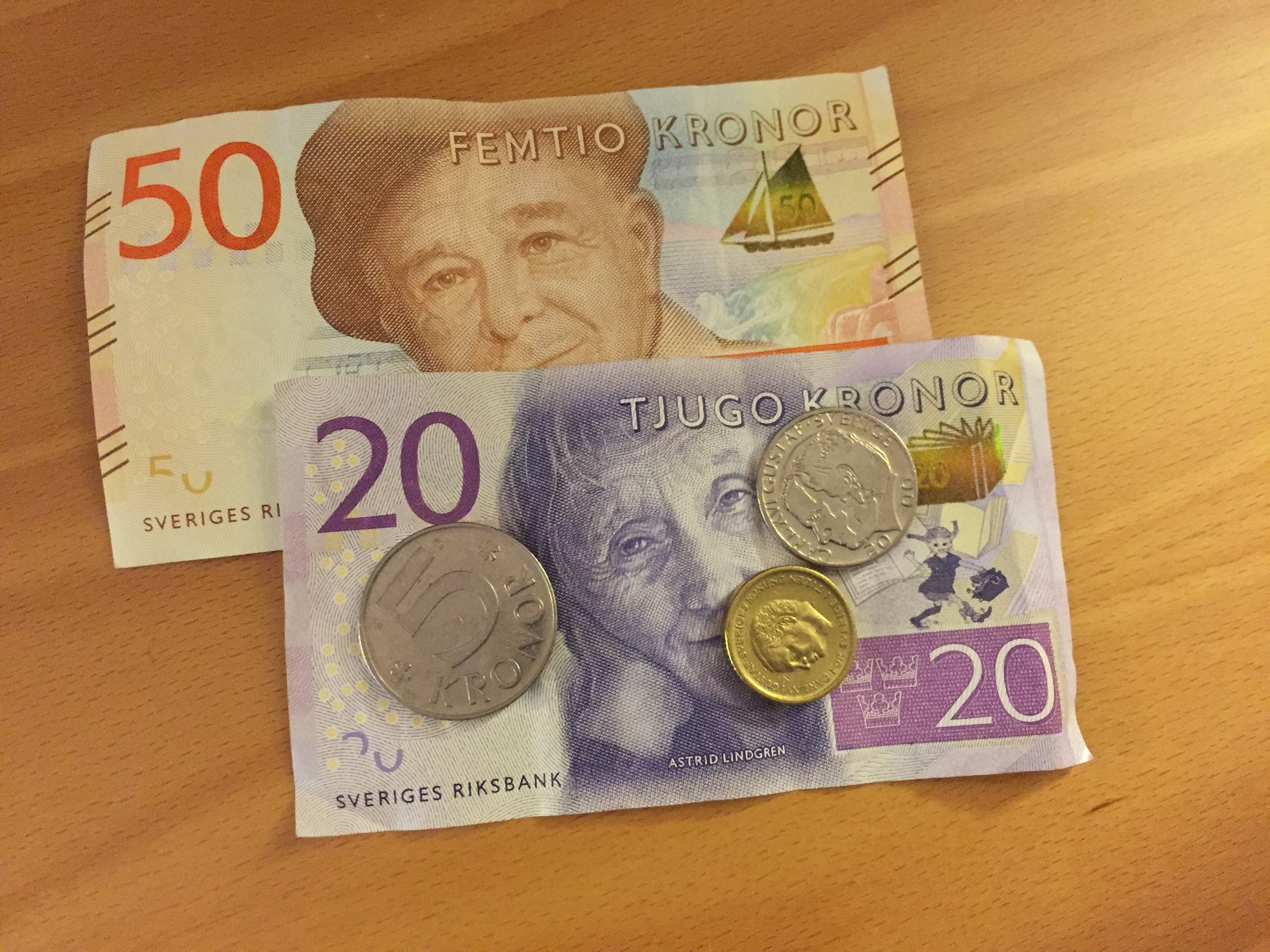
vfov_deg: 48.2
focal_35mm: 29
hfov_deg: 61.7
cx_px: 635
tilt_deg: -81.1
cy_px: 476
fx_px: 1064
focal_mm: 4.15
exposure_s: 1/17
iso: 400
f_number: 2.2
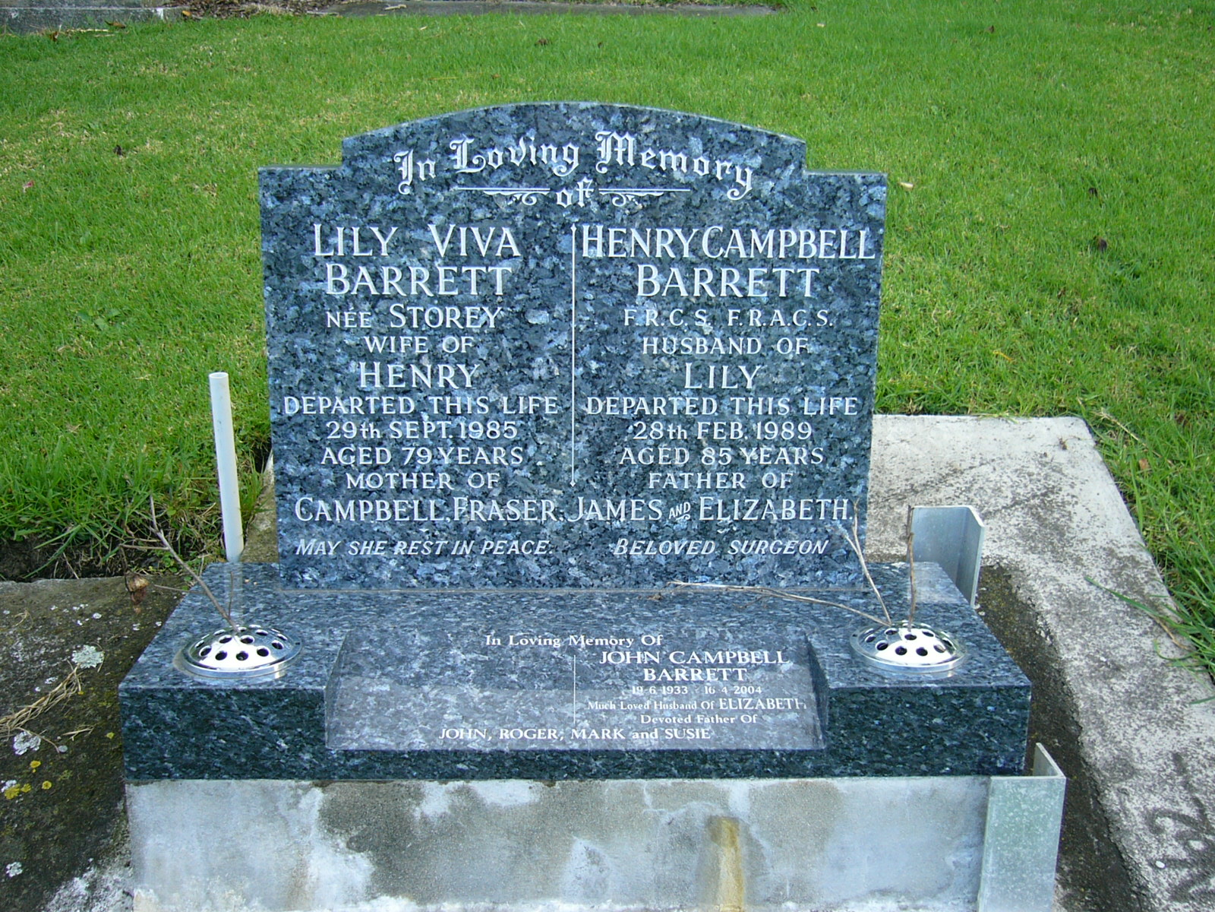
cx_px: 608
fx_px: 1334
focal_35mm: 38
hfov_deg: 49.0
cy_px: 456
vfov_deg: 37.7
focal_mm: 6.3
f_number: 2.9
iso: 50
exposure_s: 1/100
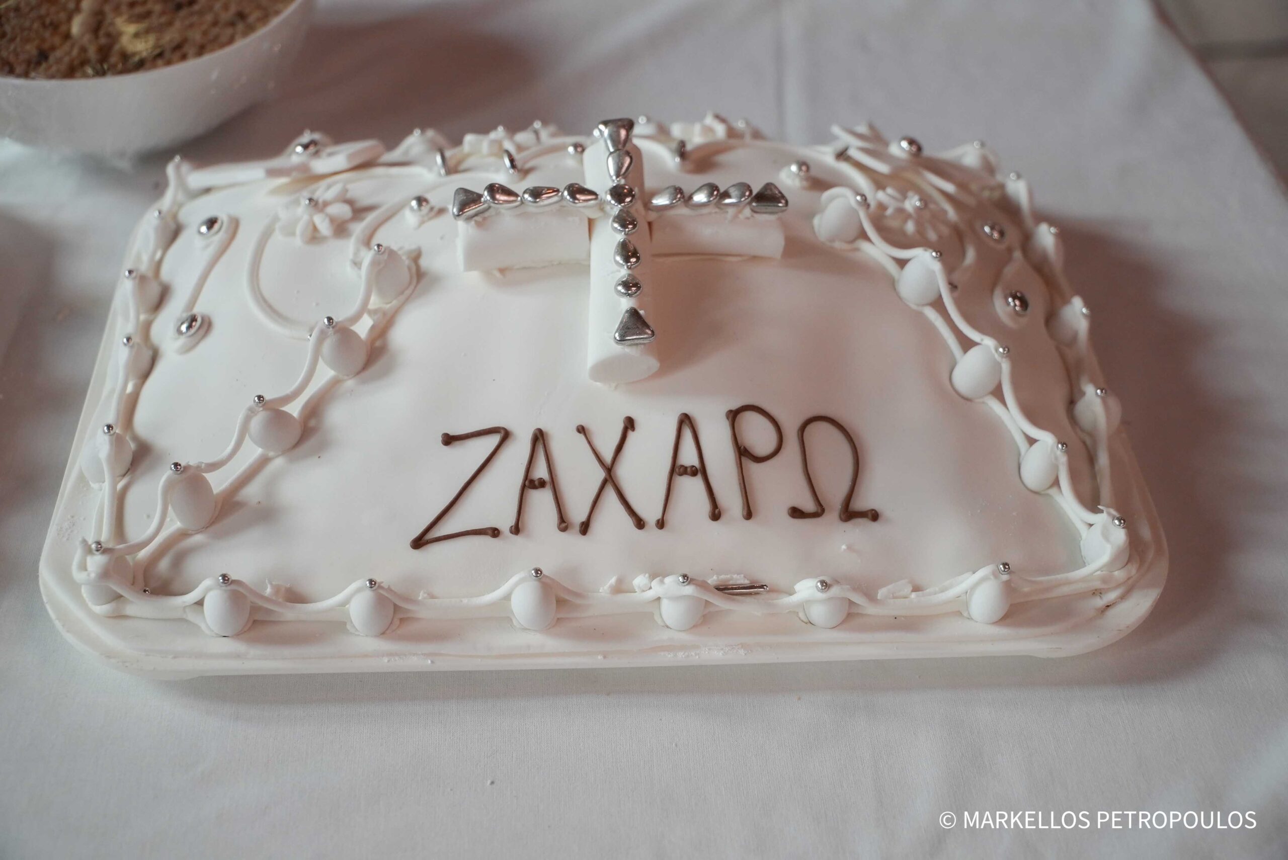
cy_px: 430
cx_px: 644
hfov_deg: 43.6
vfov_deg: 29.9
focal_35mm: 45
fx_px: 1611
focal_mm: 45
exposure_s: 1/160
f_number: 4
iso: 1600
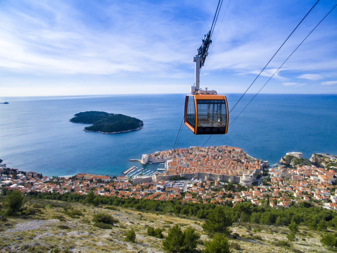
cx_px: 168
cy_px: 126
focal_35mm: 20
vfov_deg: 65.9
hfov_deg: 81.8
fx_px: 195
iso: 200
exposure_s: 1/1500
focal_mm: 3.61
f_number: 2.8
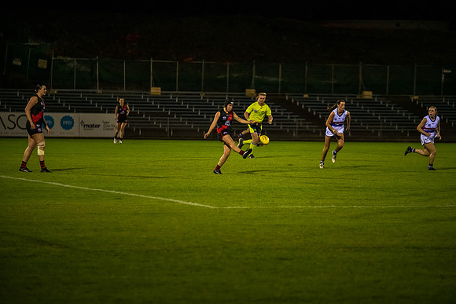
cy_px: 159
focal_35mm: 209
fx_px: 2648
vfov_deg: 6.6
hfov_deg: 9.8
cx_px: 238
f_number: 2.8
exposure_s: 1/800
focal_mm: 200
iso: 3200
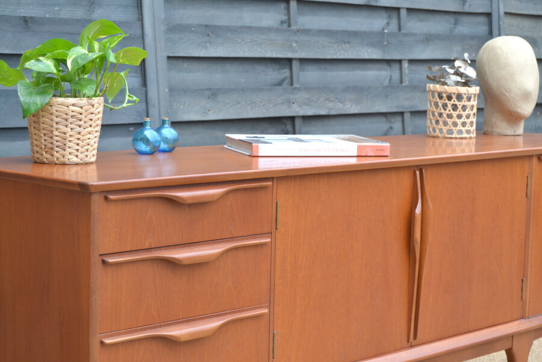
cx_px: 271
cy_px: 181
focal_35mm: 82
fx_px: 1242
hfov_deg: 24.6
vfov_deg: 16.6
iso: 320
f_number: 5.6
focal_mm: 55
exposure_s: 1/125
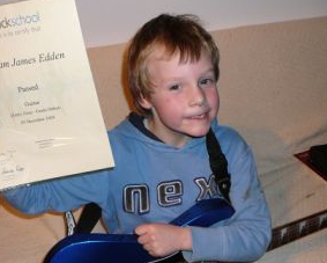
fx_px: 523
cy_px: 153
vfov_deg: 28.1
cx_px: 136
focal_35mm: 54
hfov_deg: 34.6
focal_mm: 5.2
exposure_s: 1/30
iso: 100
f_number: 2.8
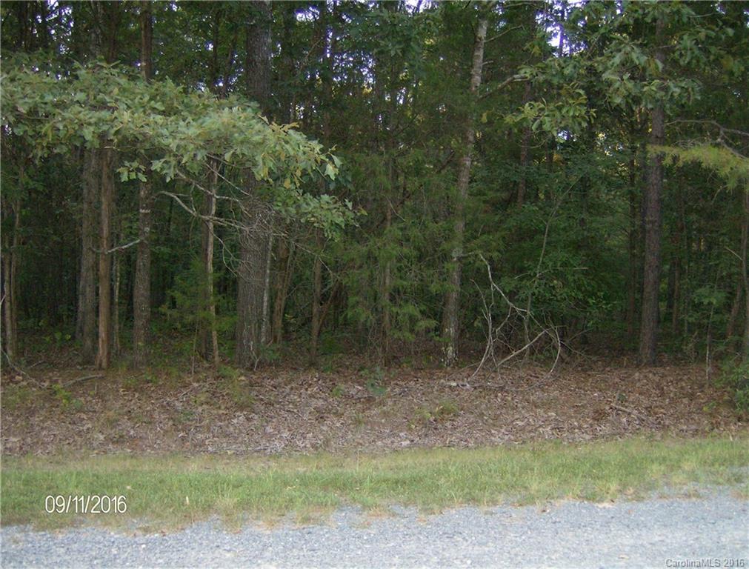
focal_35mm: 36
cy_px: 284
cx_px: 374
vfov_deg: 40.0
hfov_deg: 51.1
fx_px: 783
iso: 200
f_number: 2.8
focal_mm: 6
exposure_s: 1/60
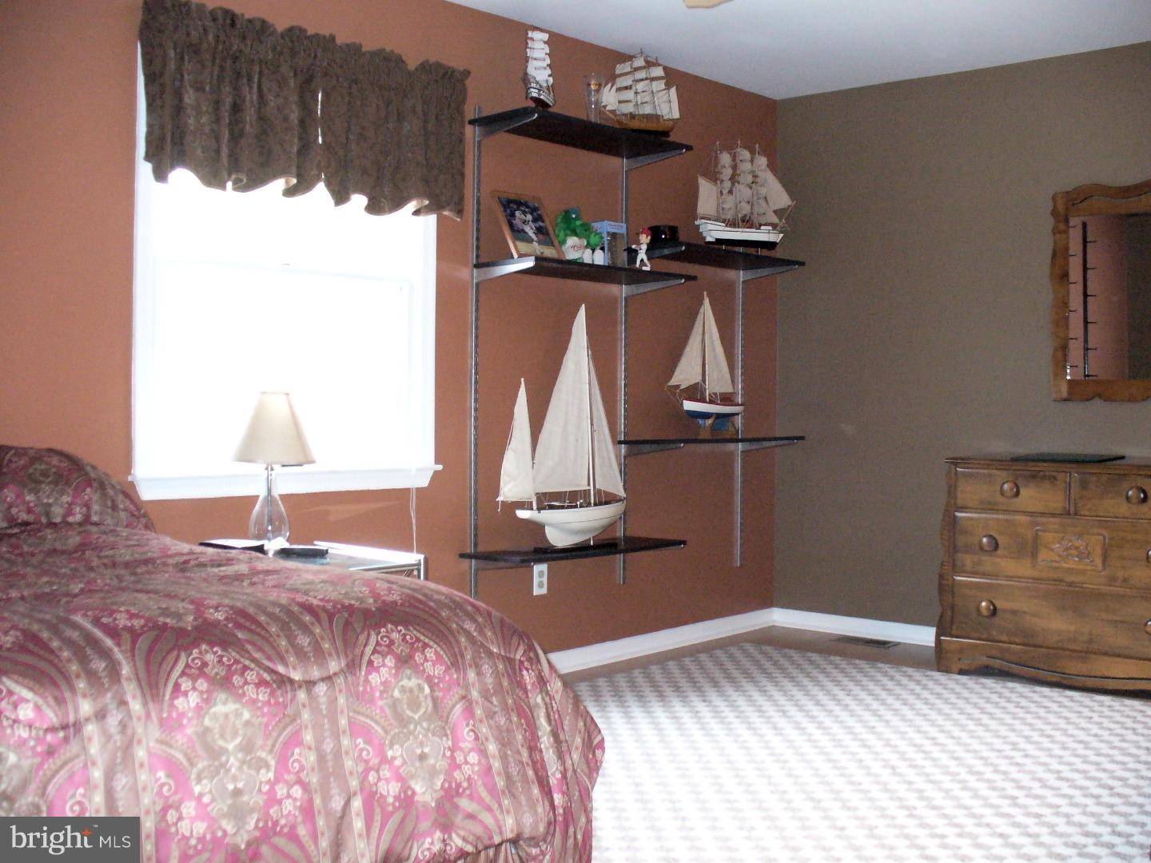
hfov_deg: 50.1
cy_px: 432
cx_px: 576
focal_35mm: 37
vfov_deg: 38.7
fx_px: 1230
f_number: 2.8
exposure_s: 1/30
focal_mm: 6.1
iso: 400
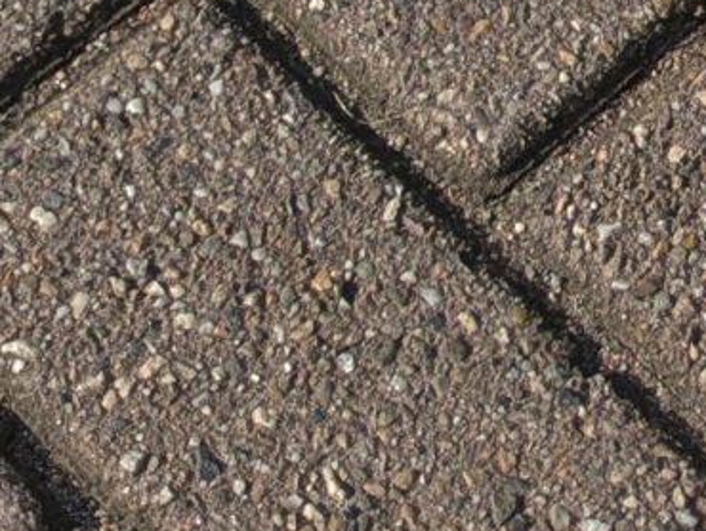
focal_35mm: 173
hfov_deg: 10.9
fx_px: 3531
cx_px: 1099
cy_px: -1127
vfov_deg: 7.4
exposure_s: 1/1580
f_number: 1.89
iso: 47
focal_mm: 5.43
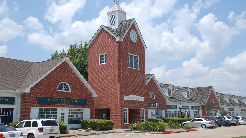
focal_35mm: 41
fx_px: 267
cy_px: 66
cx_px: 123
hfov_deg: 49.4
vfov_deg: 29.0
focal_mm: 26
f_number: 7.1
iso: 100
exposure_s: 1/200
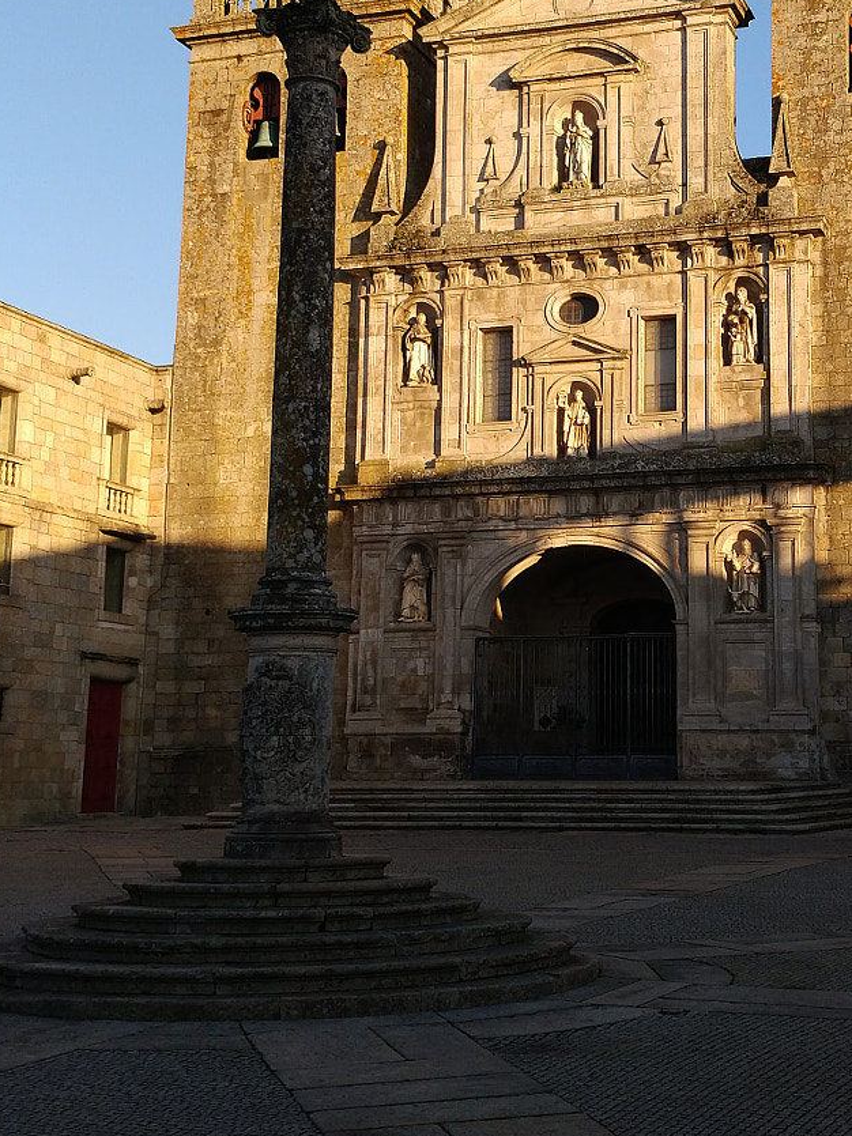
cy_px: 438
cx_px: 627
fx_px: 1510
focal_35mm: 46
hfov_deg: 31.0
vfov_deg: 41.0
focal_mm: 4.1
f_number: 1.7
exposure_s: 1/570
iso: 125
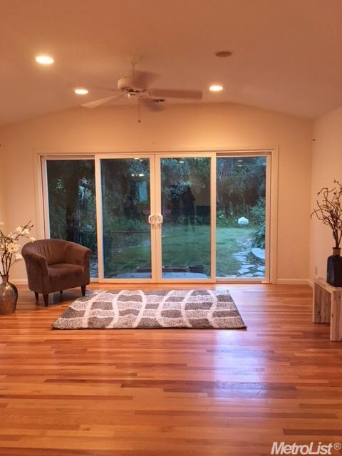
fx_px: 382
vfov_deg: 61.7
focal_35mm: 29
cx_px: 171
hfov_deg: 48.2
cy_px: 228
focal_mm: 4.15
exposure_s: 1/20
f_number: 2.2
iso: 200
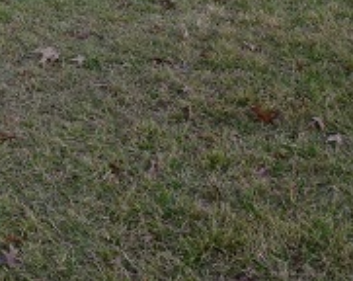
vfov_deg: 13.4
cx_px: -137
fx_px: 1168
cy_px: -54
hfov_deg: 16.1
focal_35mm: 112
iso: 640
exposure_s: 1/40
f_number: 6.3
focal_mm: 24
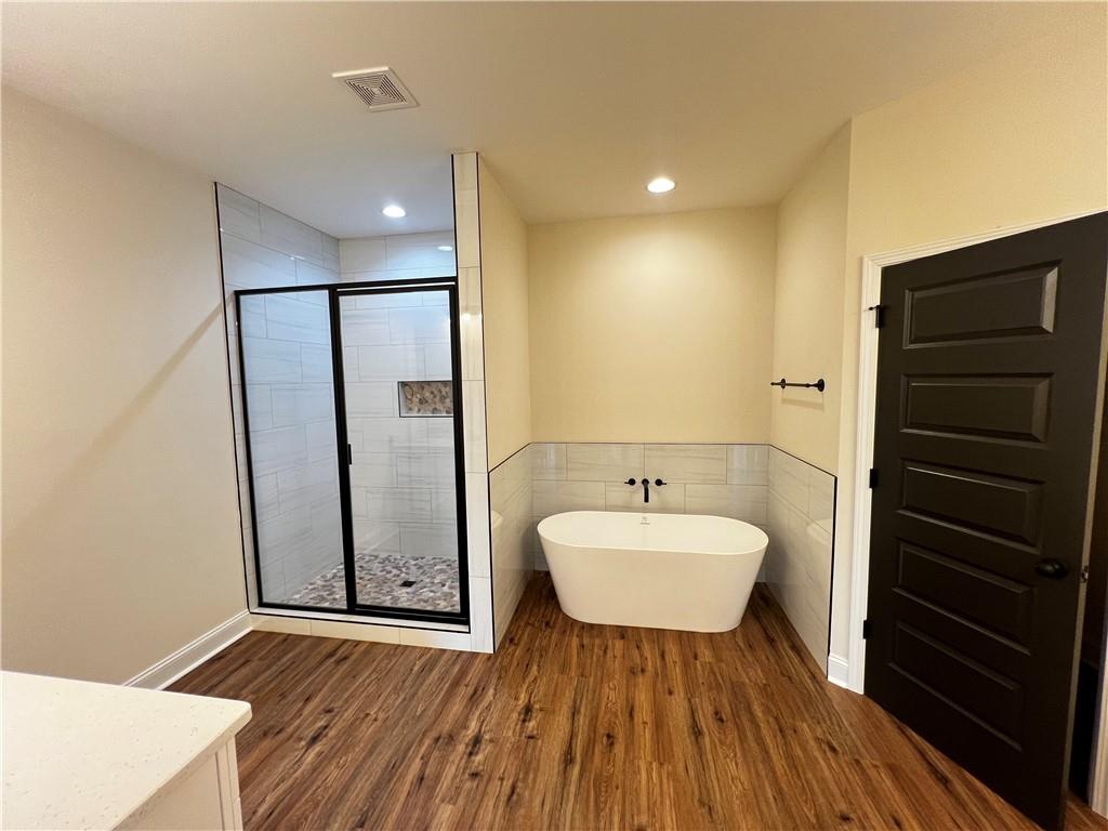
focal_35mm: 13
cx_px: 554
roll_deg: +1.1
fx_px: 416
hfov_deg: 106.2
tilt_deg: -5.3
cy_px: 416
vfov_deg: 89.9
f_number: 1.8
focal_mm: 1.57
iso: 160
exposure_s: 1/60
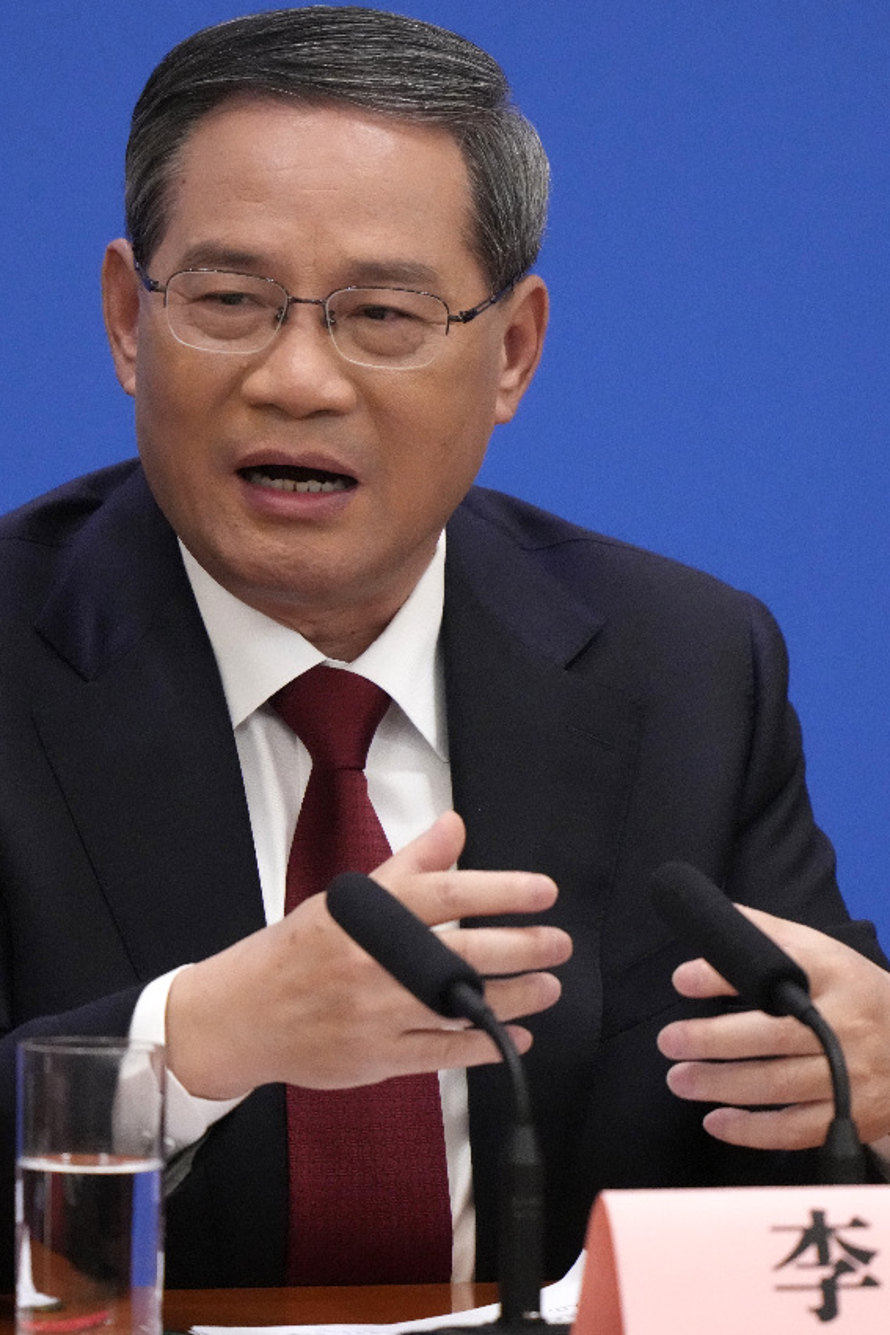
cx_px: 438
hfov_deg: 1.1
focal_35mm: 1204
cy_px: 668
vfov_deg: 1.7
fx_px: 44627
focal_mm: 800
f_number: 5.6
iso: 8000
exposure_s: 1/500
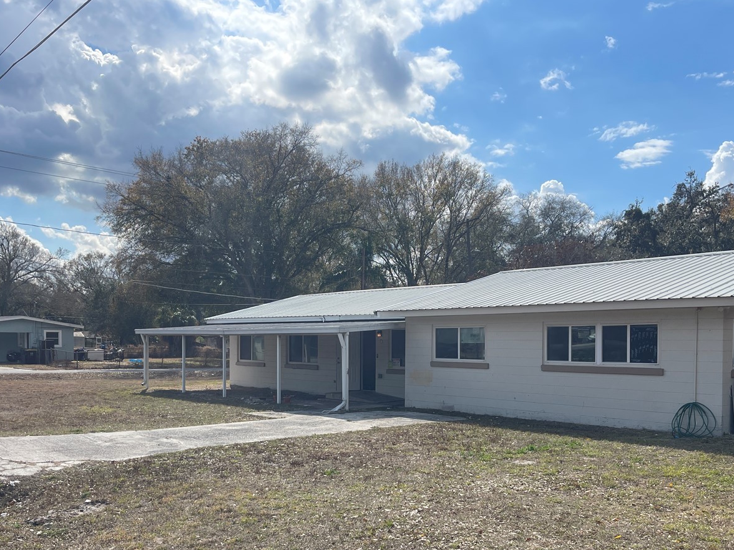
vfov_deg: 41.3
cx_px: 383
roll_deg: -1.2
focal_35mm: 34
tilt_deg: -2.2
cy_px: 364
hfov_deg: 53.9
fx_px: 721
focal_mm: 5.1
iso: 32
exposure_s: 1/5376
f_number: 1.6
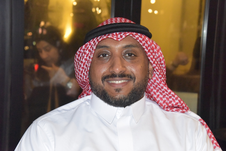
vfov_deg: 14.9
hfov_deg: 22.1
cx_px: 113
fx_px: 577
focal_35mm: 92
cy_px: 76
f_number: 10
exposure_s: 1/100
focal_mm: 92
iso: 12800
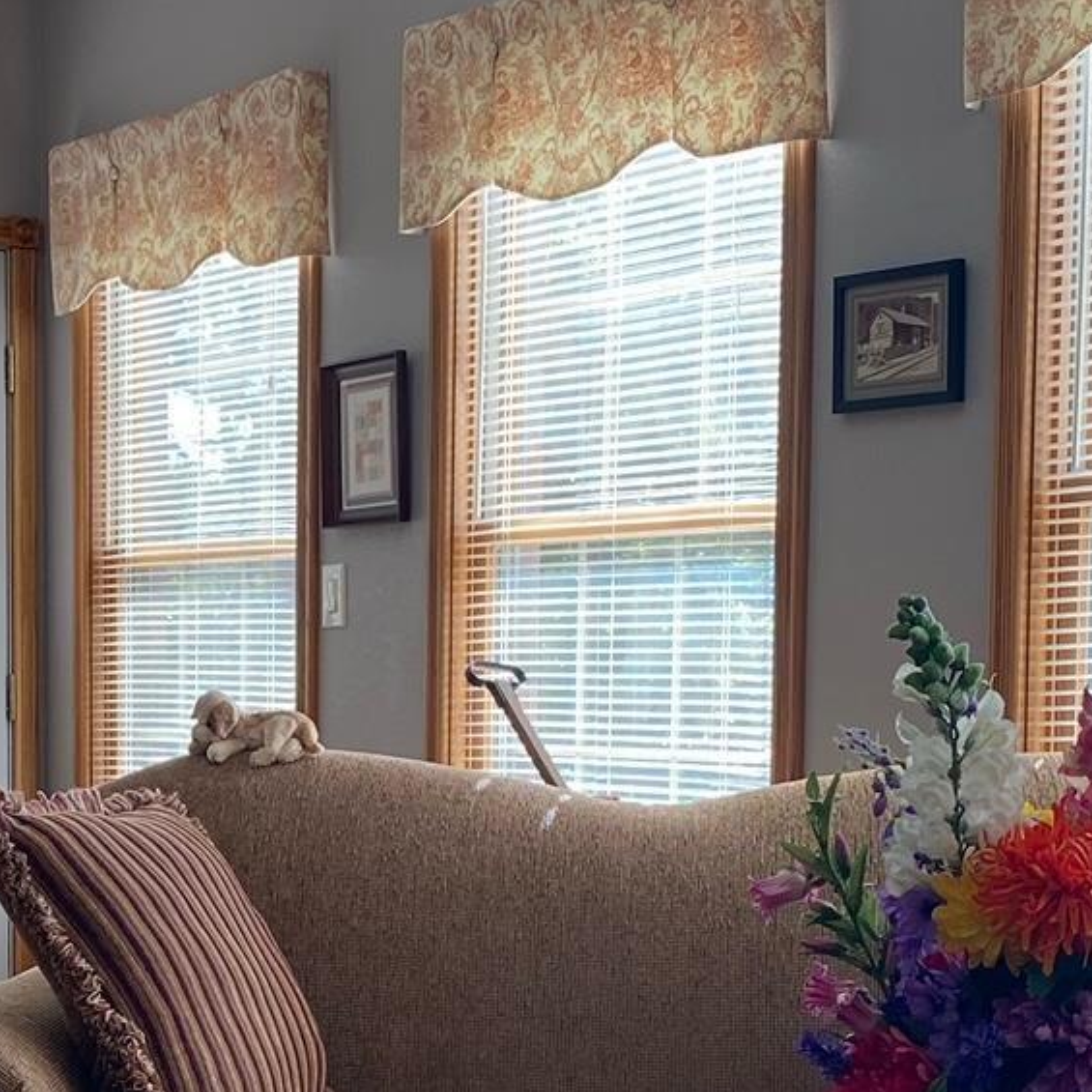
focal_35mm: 82
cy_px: 901
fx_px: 2927
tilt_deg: -4.7
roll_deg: +0.4
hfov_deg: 20.6
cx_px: 50
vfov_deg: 20.8
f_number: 1.8
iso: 50
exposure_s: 1/122
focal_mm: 4.25
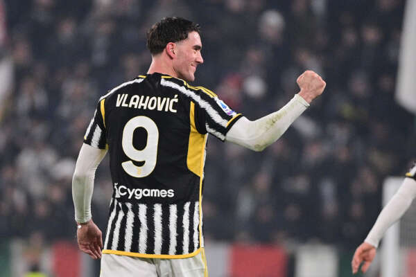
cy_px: 138
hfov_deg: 5.2
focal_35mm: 400
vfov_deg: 3.4
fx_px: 4622
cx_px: 208
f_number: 4
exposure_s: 1/1250
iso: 2500
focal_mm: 400
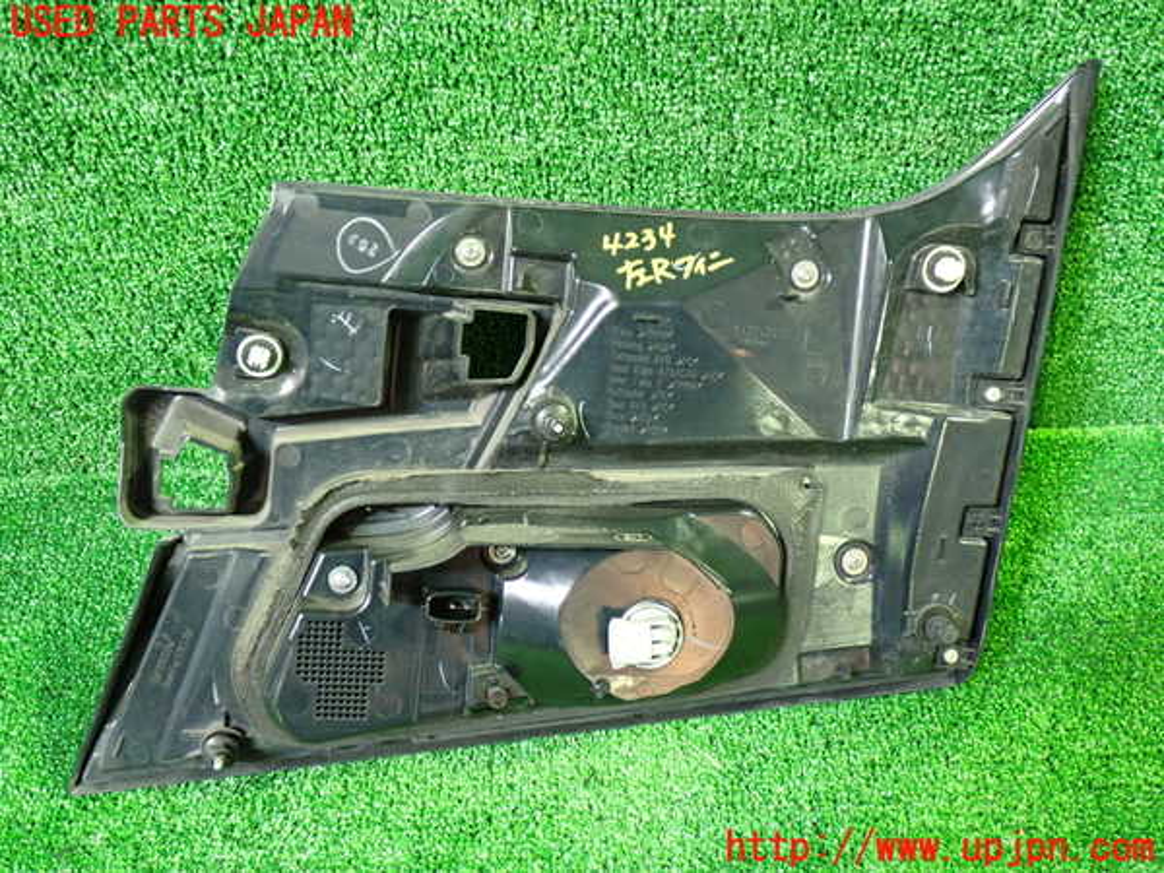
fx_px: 1211
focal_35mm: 36
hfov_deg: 51.4
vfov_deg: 39.7
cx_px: 582
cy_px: 436
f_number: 2.5
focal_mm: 6.37
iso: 800
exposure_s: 1/20
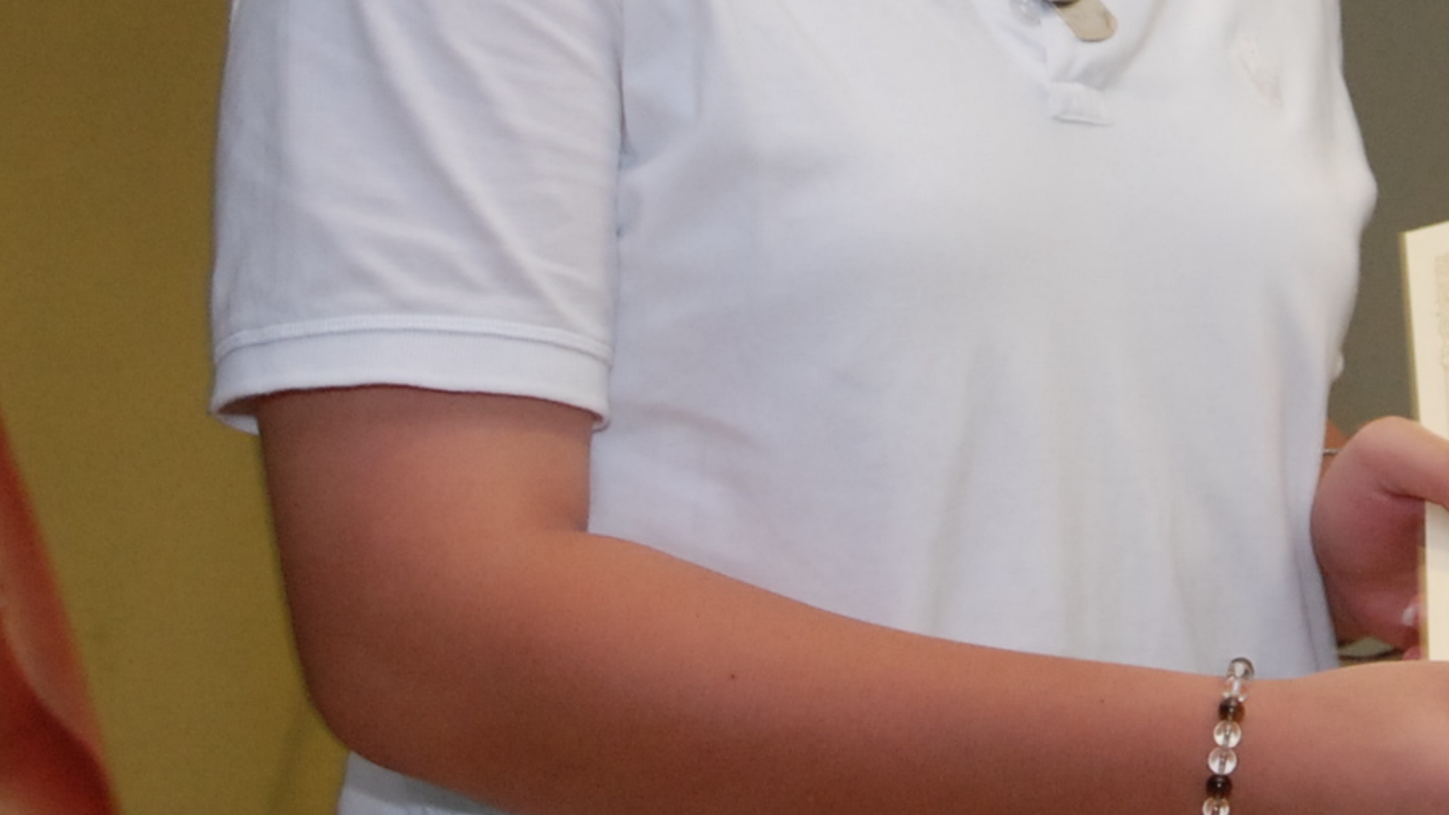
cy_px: -74
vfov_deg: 7.9
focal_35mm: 152
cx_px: 1275
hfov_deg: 14.0
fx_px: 5839
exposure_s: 1/60
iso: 500
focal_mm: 30
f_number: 4
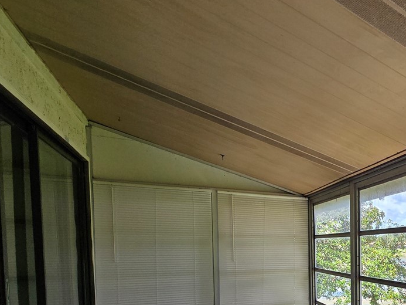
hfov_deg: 46.5
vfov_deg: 43.1
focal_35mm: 30
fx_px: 352
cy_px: 271
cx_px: 434
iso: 50
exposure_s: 1/586
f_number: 2.2
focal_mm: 2.2
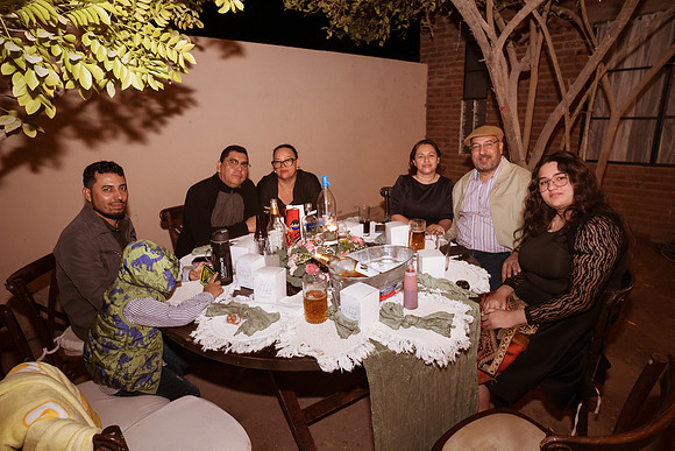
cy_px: 226
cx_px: 338
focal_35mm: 20
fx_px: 375
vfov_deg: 62.0
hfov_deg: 84.0
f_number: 5
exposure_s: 1/60
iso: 1600
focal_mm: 20
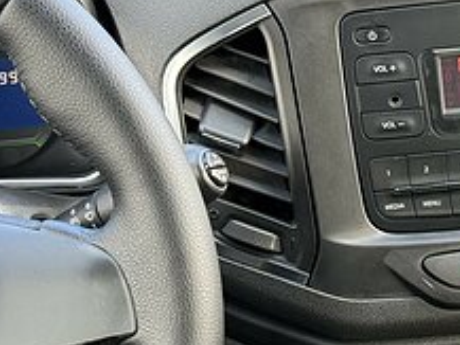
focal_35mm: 121
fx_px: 1609
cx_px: 564
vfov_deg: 12.1
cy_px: 381
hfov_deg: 15.6
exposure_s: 1/69
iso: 160
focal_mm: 6.76
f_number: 1.78
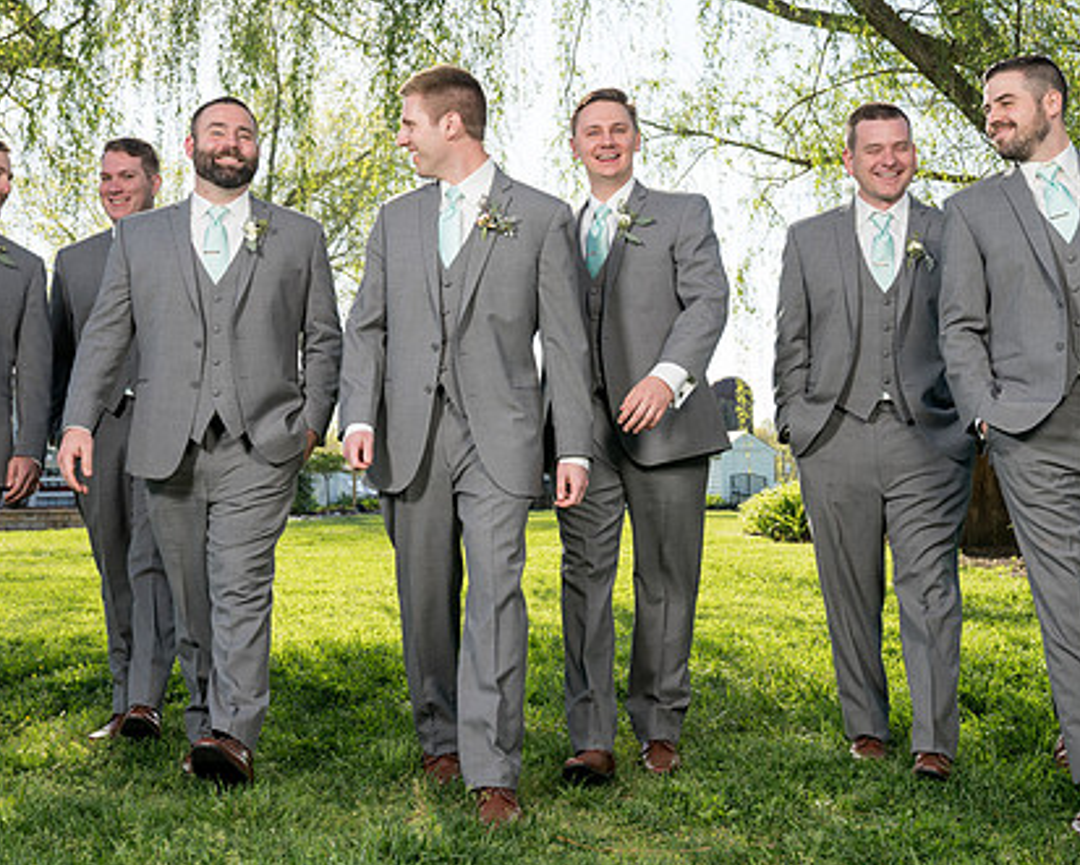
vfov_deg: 30.2
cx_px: 490
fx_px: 1599
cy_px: 375
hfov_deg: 37.3
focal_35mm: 50
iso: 100
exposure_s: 1/200
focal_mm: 36
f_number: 5.6
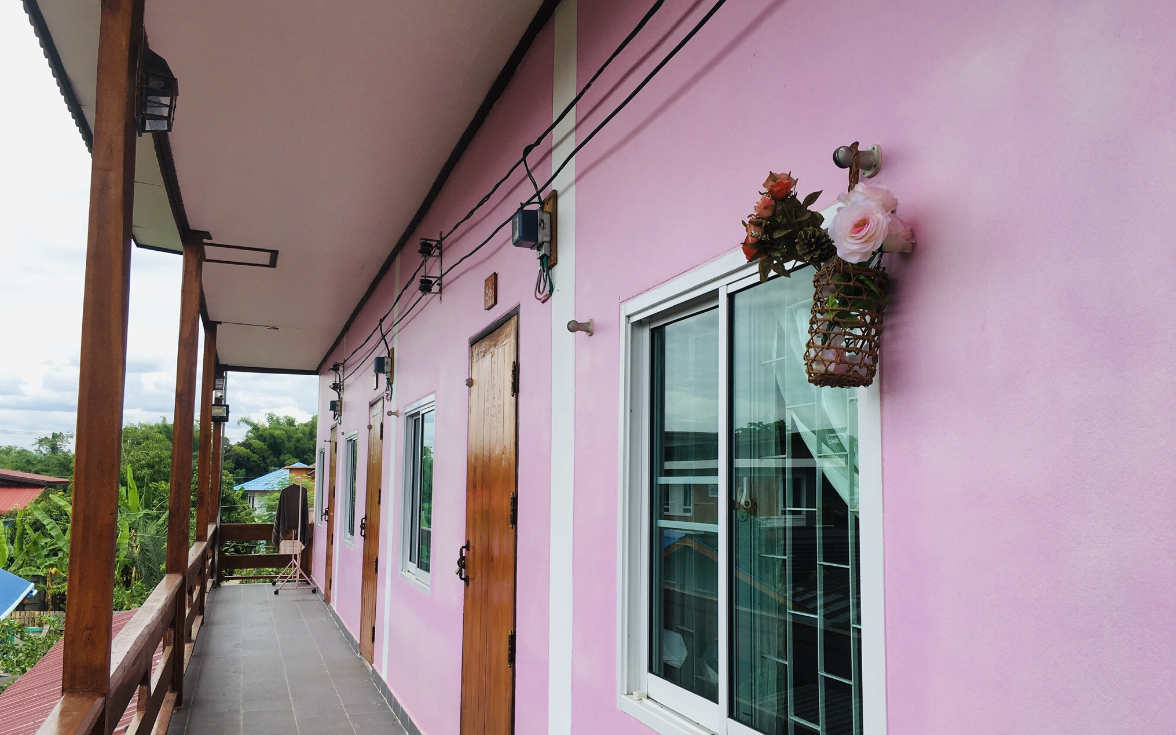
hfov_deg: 61.2
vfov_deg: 40.6
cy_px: 395
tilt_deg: +5.4
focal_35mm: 31
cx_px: 592
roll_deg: -1.2
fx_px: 993
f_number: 2.2
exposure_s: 1/769
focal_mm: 4.15
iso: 25
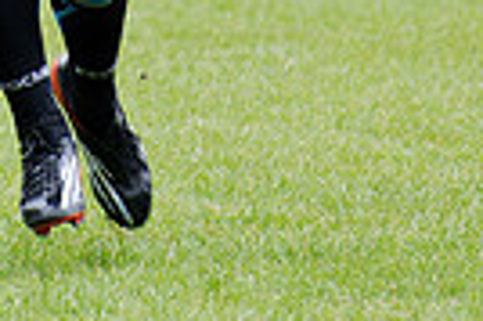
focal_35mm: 867
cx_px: -54
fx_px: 11618
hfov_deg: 2.4
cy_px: -319
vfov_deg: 1.6
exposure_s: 1/500
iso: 1600
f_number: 5.3
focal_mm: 200
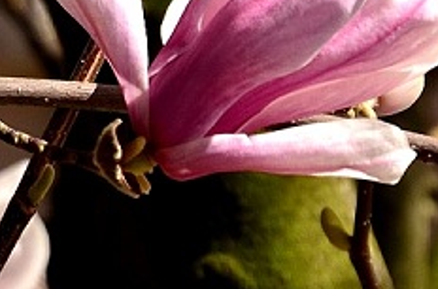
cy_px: 446
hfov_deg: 1.1
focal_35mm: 1943
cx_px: 733
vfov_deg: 0.7
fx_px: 23560
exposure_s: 1/320
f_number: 11
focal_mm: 300
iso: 200
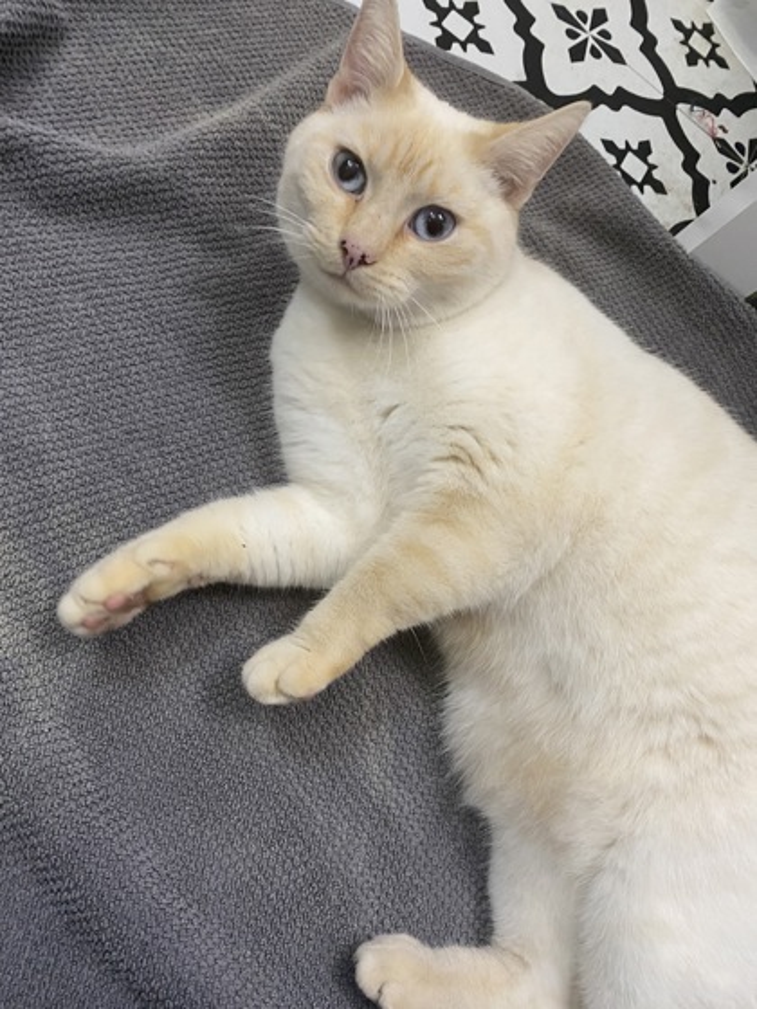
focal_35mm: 26
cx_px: 378
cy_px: 504
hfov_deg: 53.1
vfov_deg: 67.3
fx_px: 758
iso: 320
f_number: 1.8
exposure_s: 1/60
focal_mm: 4.25
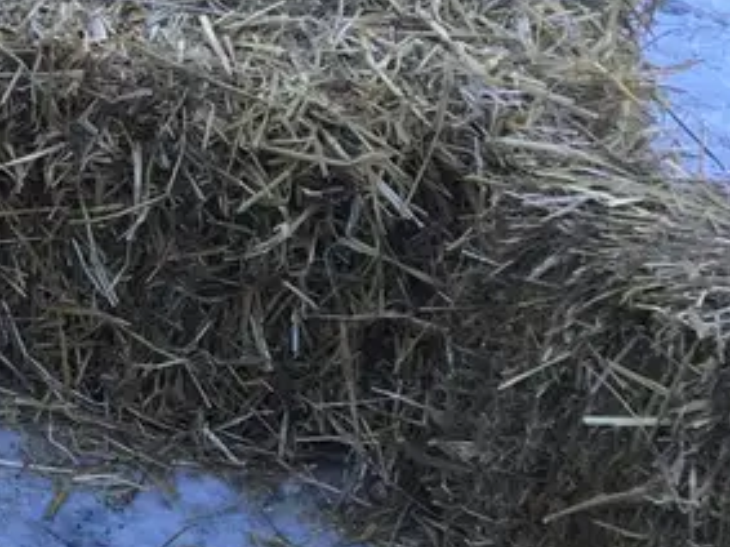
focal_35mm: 123
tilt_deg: -20.4
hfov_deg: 13.4
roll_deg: -1.8
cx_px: -794
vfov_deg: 11.7
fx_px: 2593
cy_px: -142
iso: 32
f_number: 2.2
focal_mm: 4.15
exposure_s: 1/100
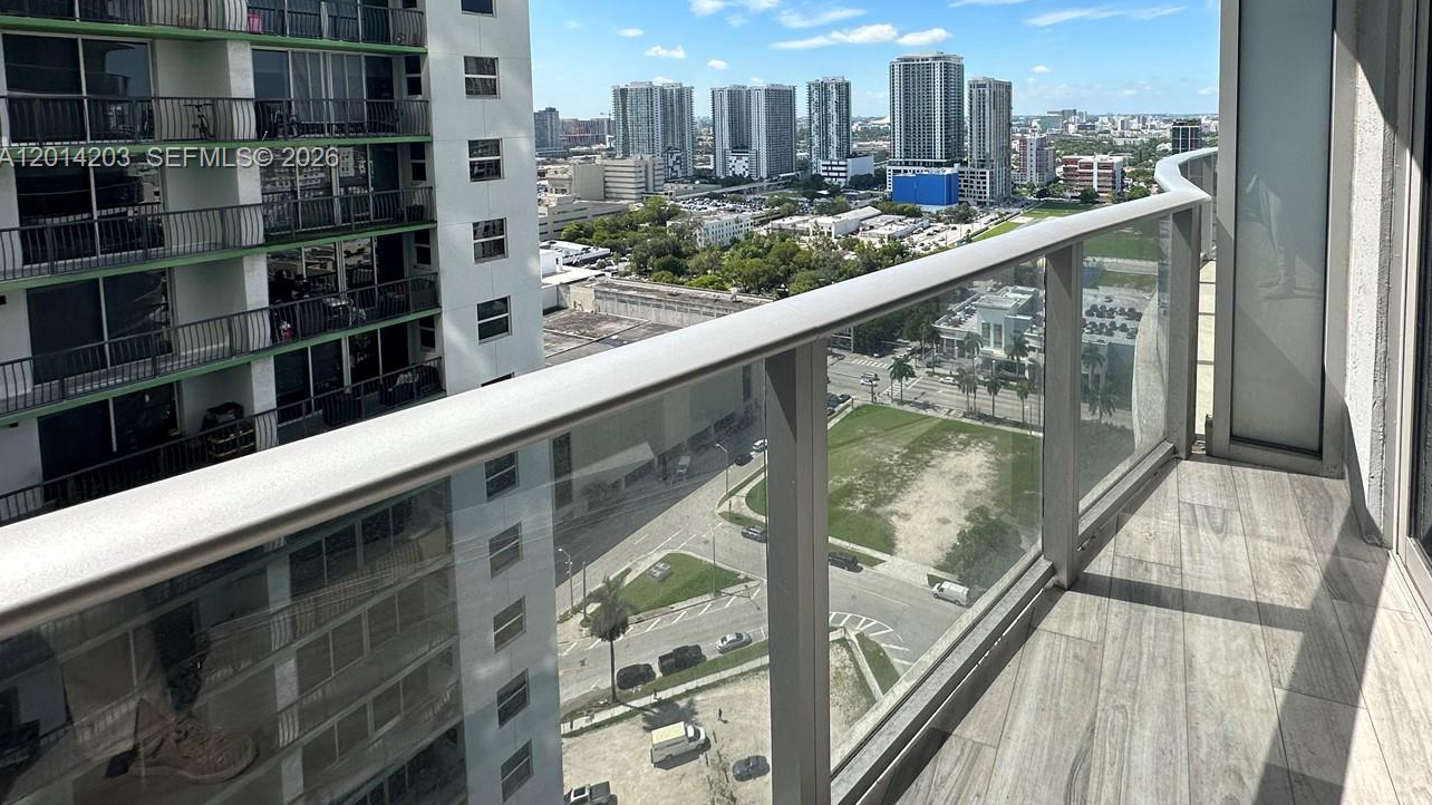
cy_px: 159
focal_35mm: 19
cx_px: 884
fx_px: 721
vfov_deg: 54.3
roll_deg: +0.1
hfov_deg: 88.0
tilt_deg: -3.9
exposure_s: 1/2618
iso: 50
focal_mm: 2.22
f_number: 2.2
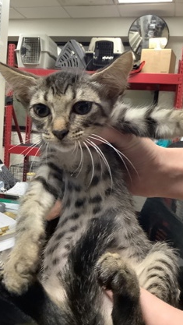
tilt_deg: -6.3
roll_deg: -4.4
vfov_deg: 58.0
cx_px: 81
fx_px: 293
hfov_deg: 34.7
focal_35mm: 34
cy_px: 162
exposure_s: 1/50
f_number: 2.4
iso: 320
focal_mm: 3.3
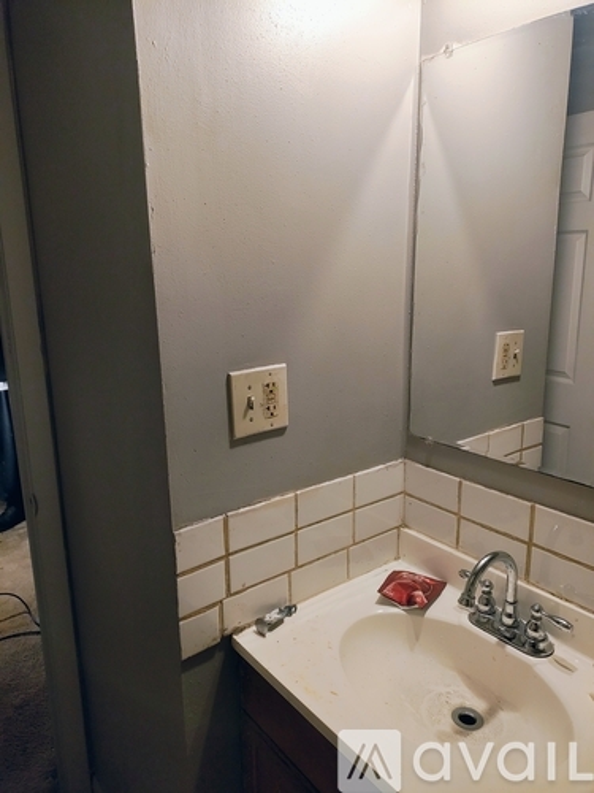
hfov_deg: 54.9
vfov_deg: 69.4
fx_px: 572
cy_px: 396
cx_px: 297
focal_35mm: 25
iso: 788
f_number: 1.7
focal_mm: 4.71
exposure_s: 1/60
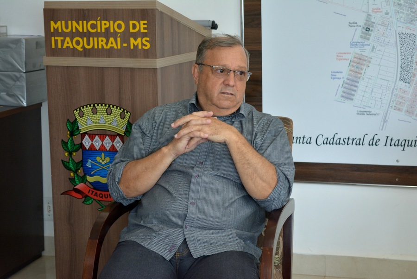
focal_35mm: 82
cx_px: 208
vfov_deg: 16.6
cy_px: 140
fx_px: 957
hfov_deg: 24.6
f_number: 5.6
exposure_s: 1/60
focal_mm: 55
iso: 720
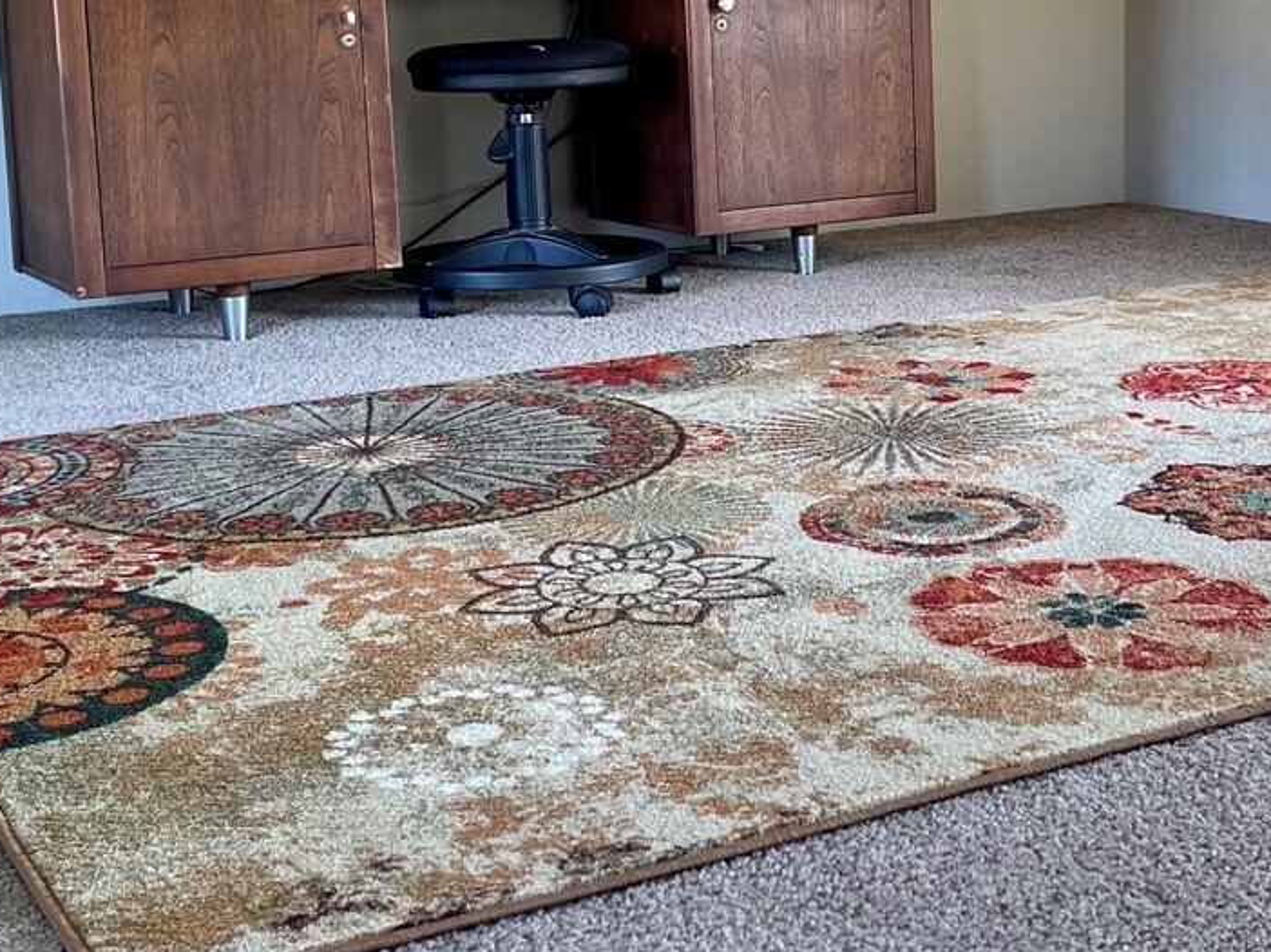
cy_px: 217
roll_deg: +0.6
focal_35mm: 57
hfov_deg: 33.6
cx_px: 784
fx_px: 2092
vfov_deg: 25.3
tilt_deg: -8.0
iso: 125
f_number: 1.6
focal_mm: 5.1
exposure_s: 1/109
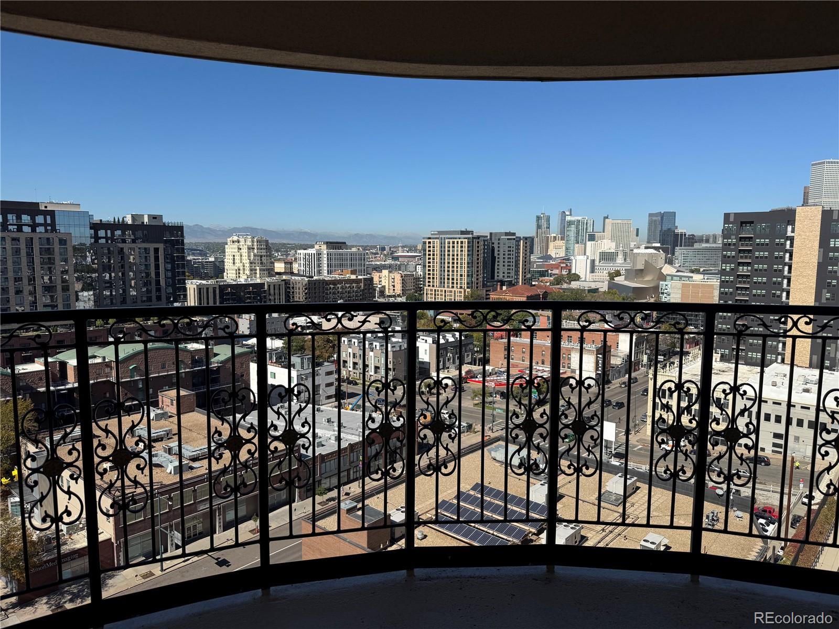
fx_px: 582
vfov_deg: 56.8
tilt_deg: -6.1
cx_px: 420
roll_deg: -0.6
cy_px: 314
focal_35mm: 24
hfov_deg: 71.6
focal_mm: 6.76
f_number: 1.78
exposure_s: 1/6173
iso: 80
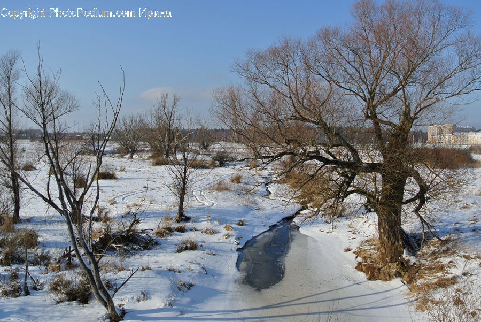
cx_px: 240
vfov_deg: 42.4
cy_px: 161
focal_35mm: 31
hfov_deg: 60.2
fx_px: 415
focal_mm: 11.8
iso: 100
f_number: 5
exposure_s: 1/1000
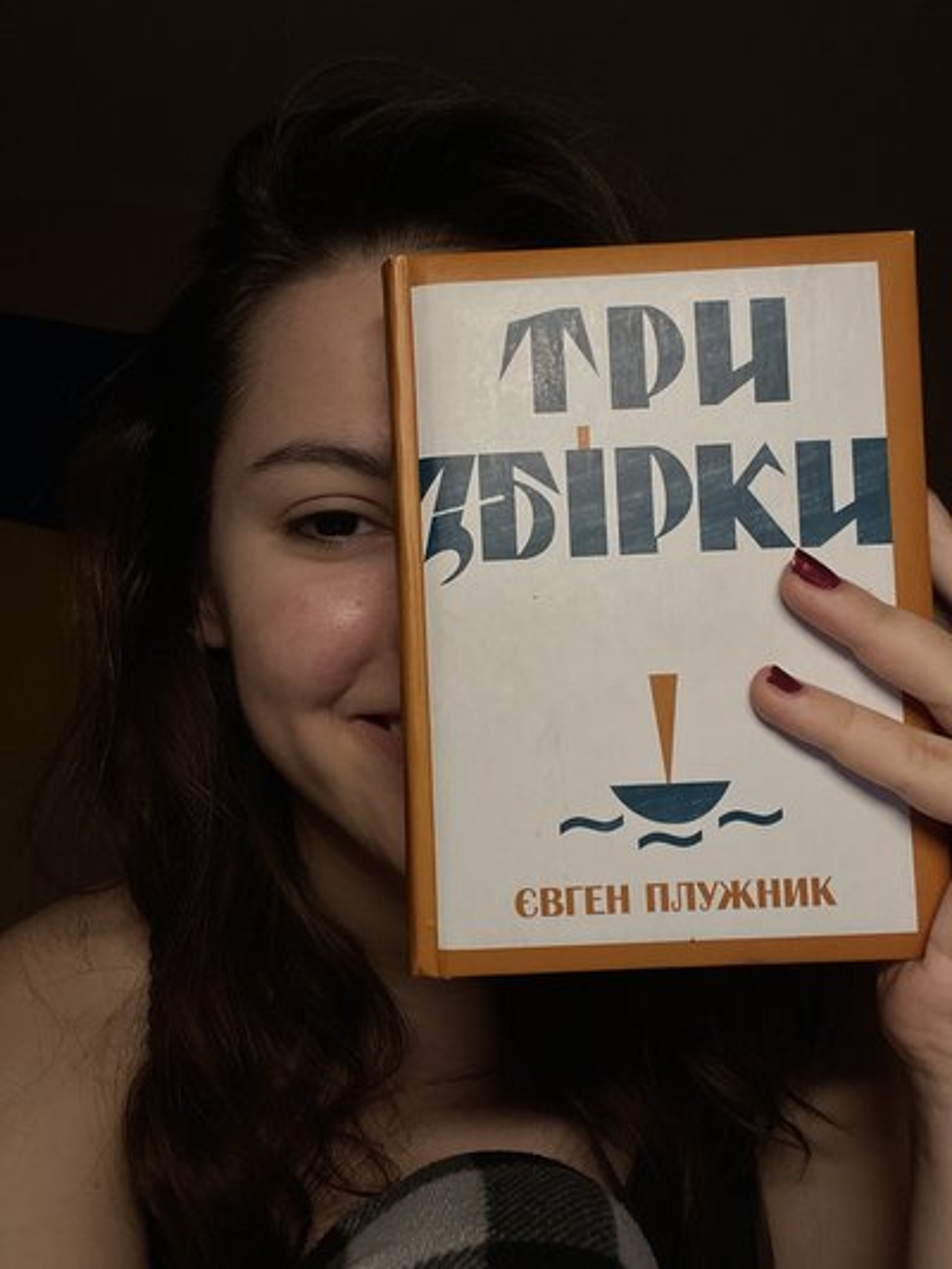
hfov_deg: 46.8
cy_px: 634
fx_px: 1100
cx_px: 476
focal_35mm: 30
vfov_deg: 60.0
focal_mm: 2.71
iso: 80
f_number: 2.2
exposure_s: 1/100
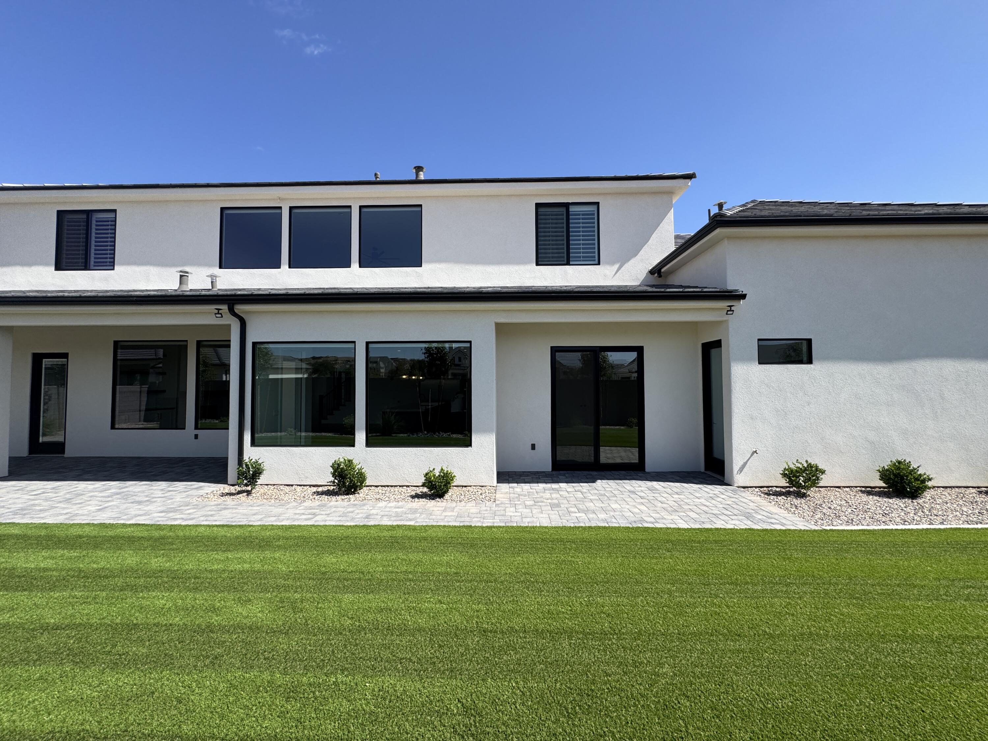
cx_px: 494
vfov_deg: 85.7
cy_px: 370
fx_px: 400
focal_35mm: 14
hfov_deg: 102.1
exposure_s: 1/1299
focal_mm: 2.22
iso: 40
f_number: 2.2
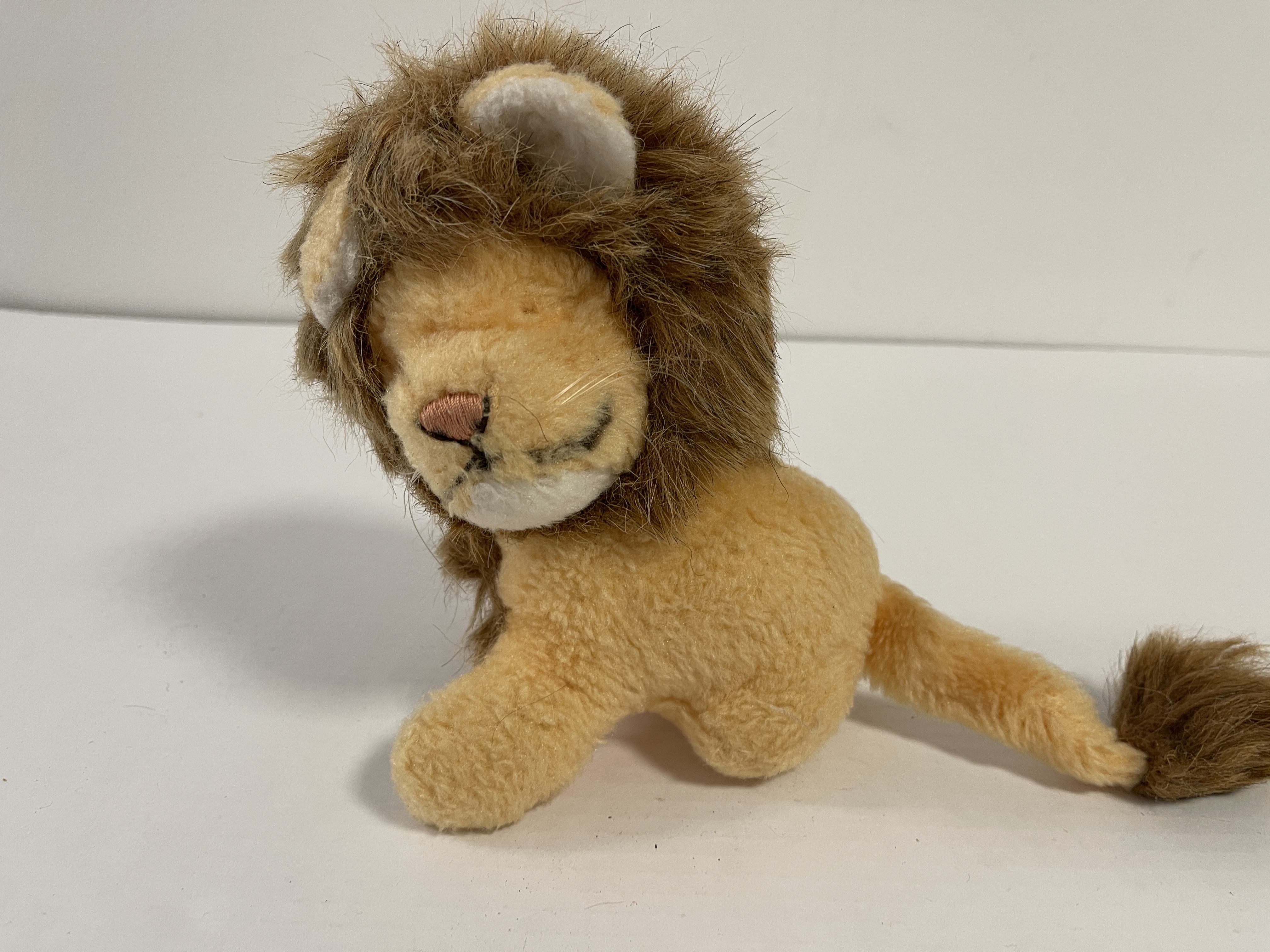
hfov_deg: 69.4
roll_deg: -2.0
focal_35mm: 25
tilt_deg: -21.6
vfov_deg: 54.9
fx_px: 917
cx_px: 635
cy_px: 476
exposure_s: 1/50
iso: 80
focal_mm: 5.1
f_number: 1.6
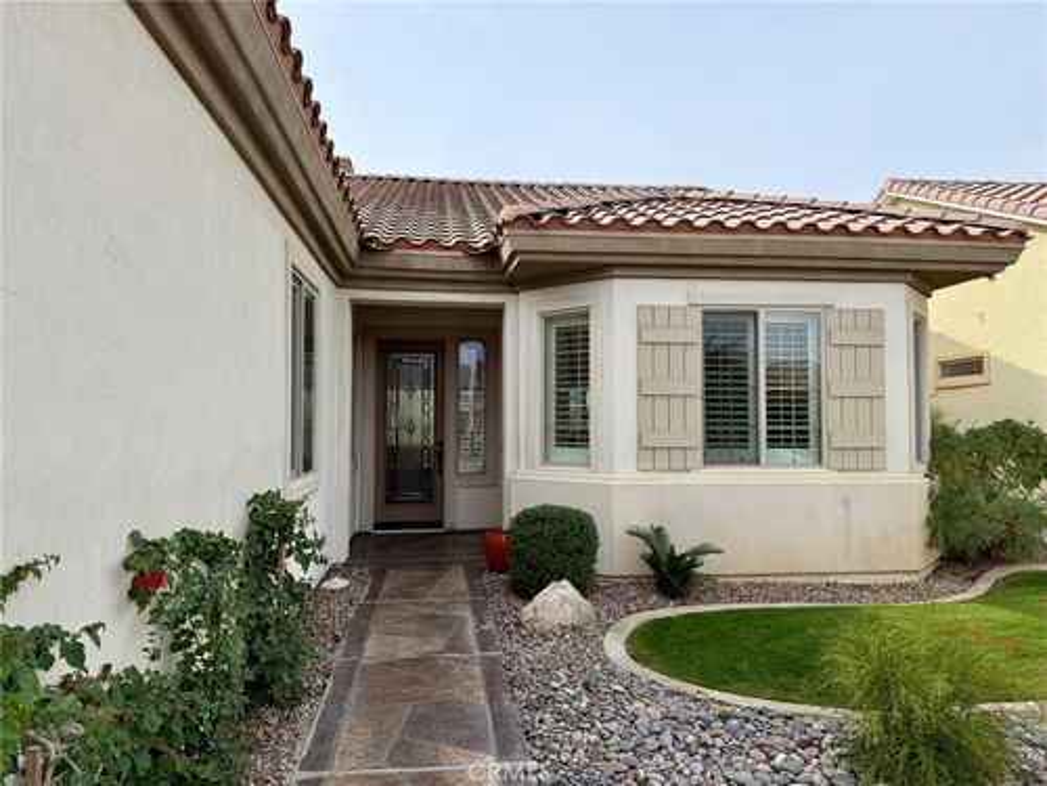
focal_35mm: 24
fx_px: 726
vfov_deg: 56.8
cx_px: 524
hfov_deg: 71.6
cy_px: 393
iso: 80
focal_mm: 6.76
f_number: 1.78
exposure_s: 1/3425
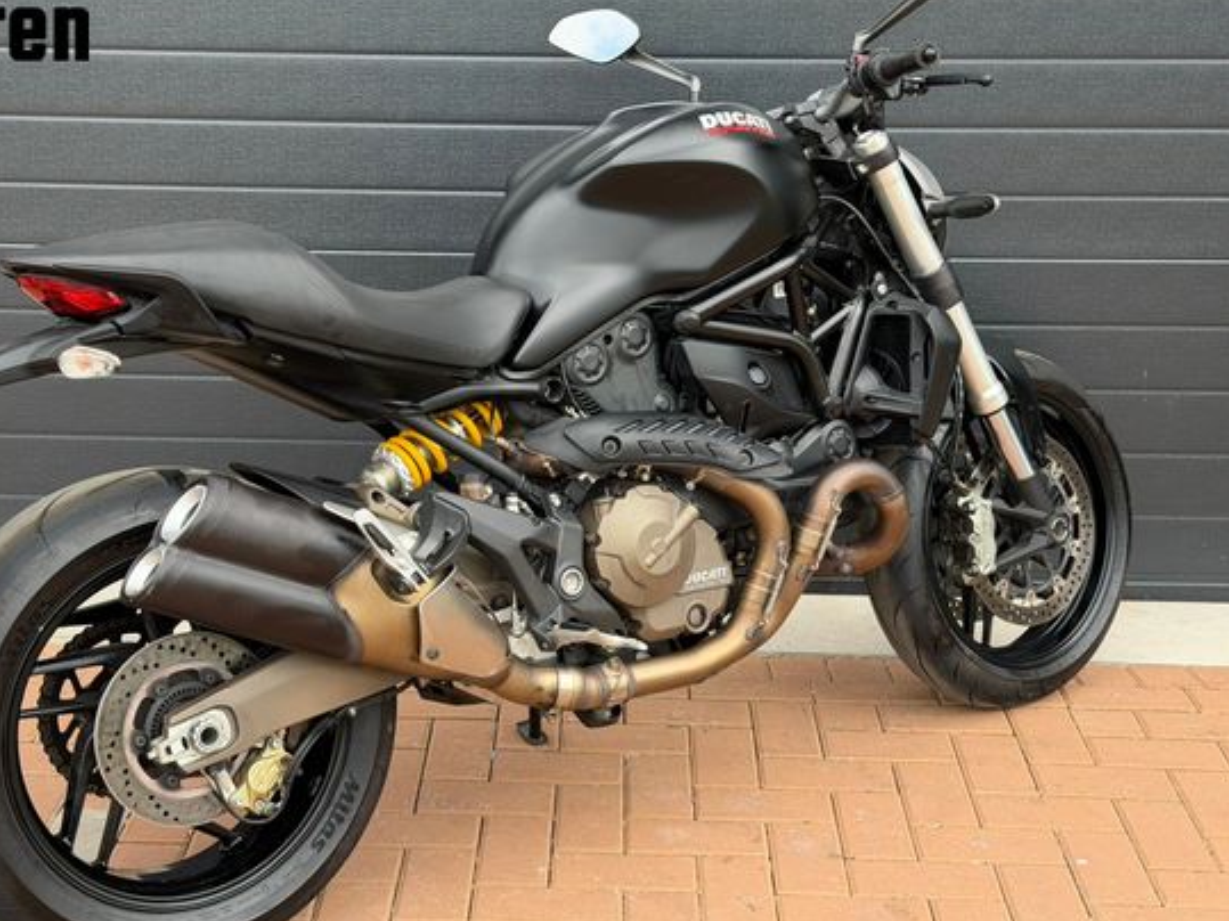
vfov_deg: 25.6
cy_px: 456
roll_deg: -0.7
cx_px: 527
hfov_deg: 33.7
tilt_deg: -16.1
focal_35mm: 57
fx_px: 2023
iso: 80
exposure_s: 1/962
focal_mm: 6.76
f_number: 1.78
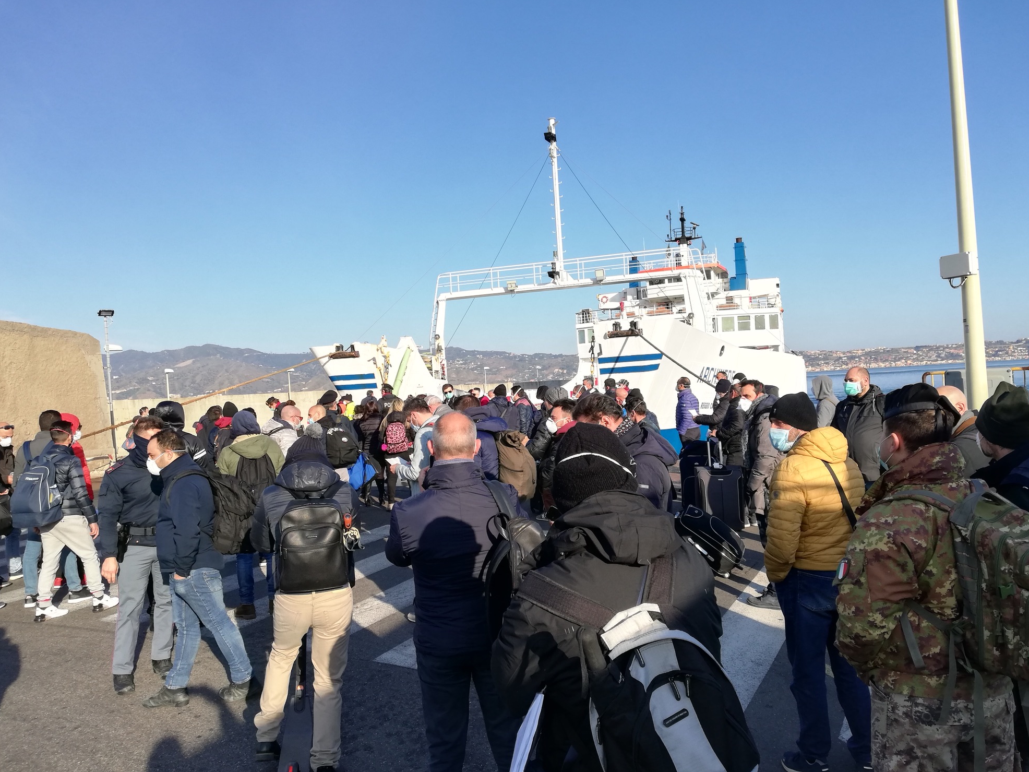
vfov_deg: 51.3
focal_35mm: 27
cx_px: 523
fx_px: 803
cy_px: 399
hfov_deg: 65.3
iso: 50
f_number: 2.2
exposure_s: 1/929
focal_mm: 3.81
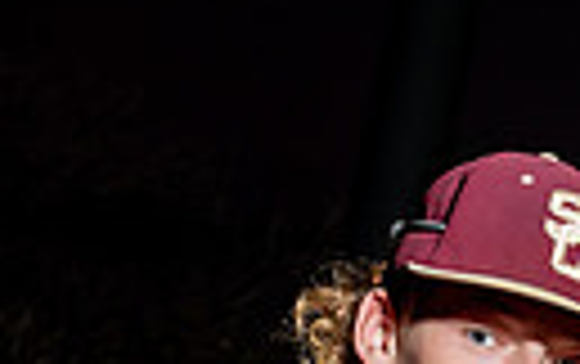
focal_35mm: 248
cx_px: 387
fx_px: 3925
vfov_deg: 5.1
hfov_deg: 8.4
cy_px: 912
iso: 400
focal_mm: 70
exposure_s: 1/250
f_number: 8
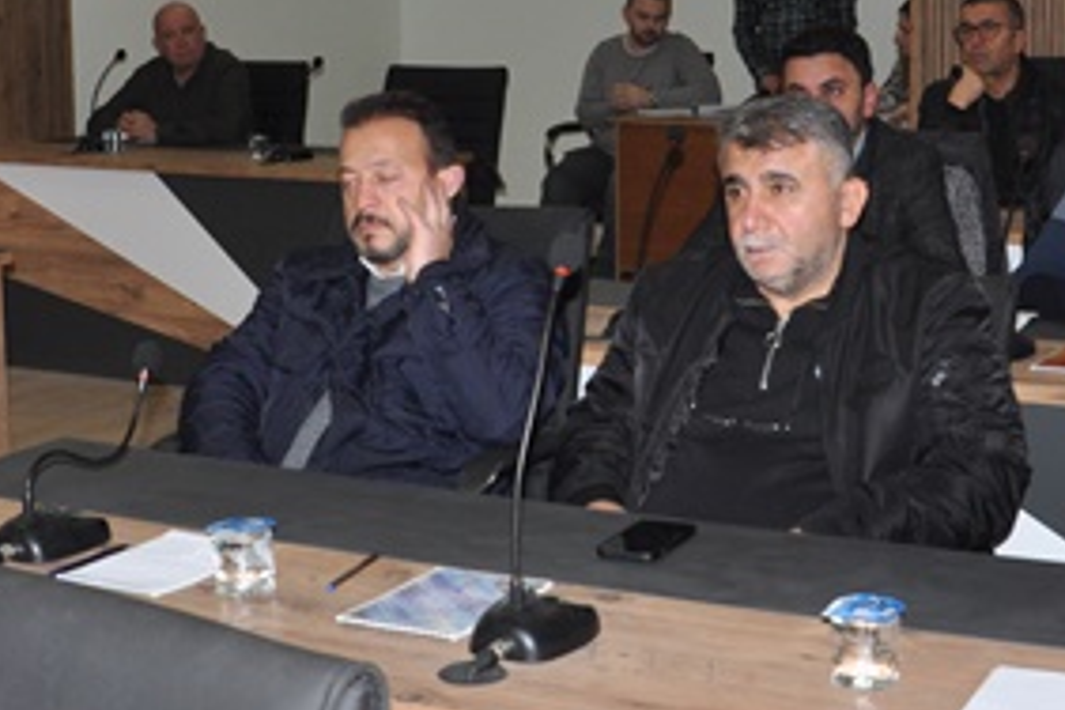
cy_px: 172
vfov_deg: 20.1
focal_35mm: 67
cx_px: 578
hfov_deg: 30.1
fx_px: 1982
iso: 640
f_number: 8
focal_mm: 18
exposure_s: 1/125
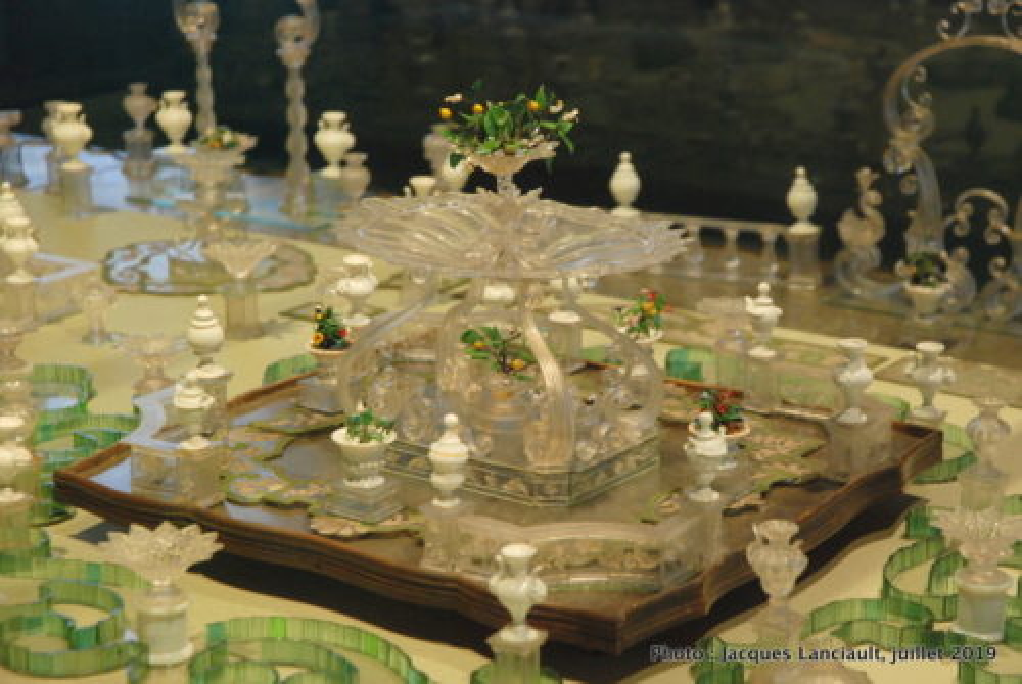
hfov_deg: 22.6
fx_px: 2559
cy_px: 342
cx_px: 511
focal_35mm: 90
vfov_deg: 15.2
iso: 800
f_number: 4.5
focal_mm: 60
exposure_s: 1/50
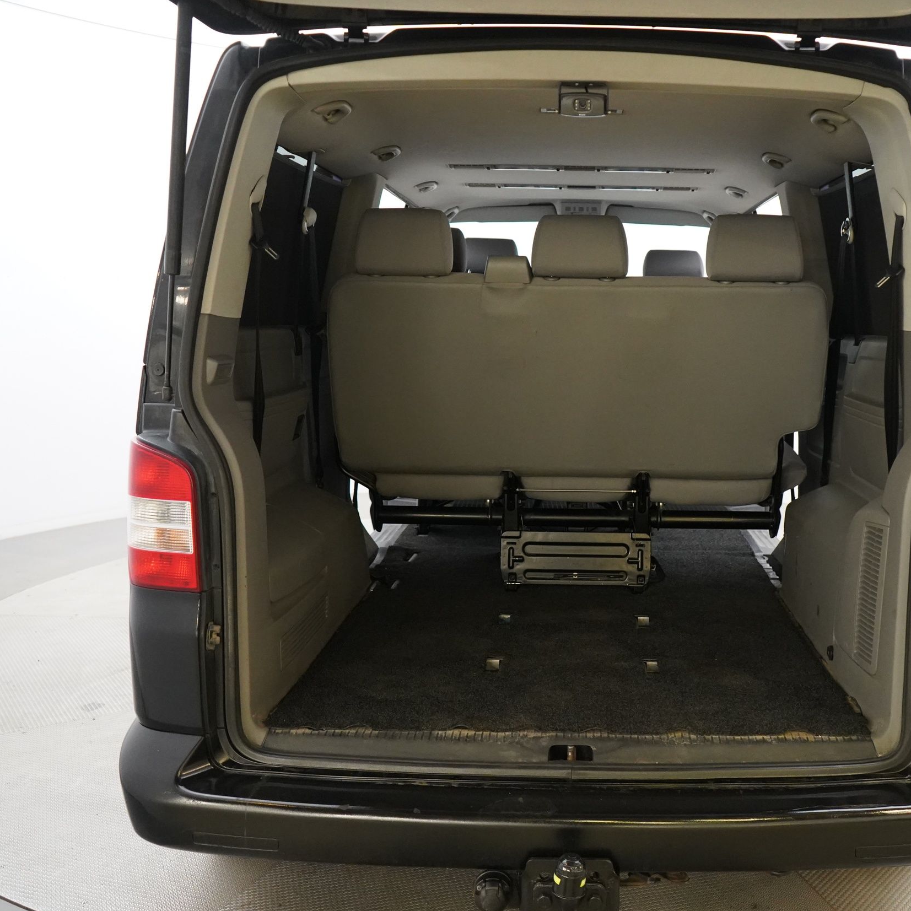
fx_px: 1072
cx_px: 590
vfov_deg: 46.0
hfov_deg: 45.5
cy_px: 458
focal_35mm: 36
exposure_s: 1/160
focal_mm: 28
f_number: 3.5
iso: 6400
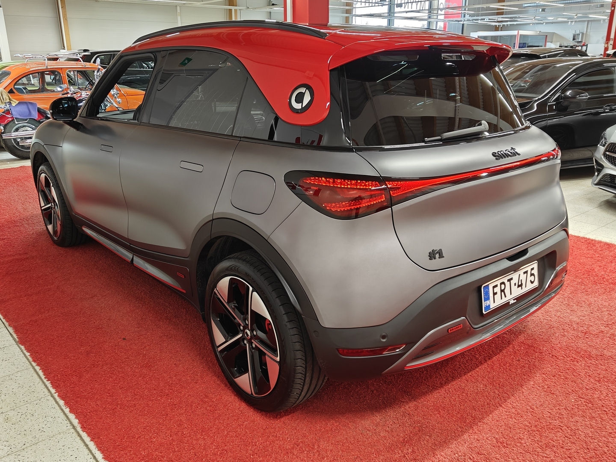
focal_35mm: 30
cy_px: 231
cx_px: 308
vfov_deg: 46.8
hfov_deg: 60.0
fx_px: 534
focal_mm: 5.59
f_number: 1.8
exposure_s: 1/50
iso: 100
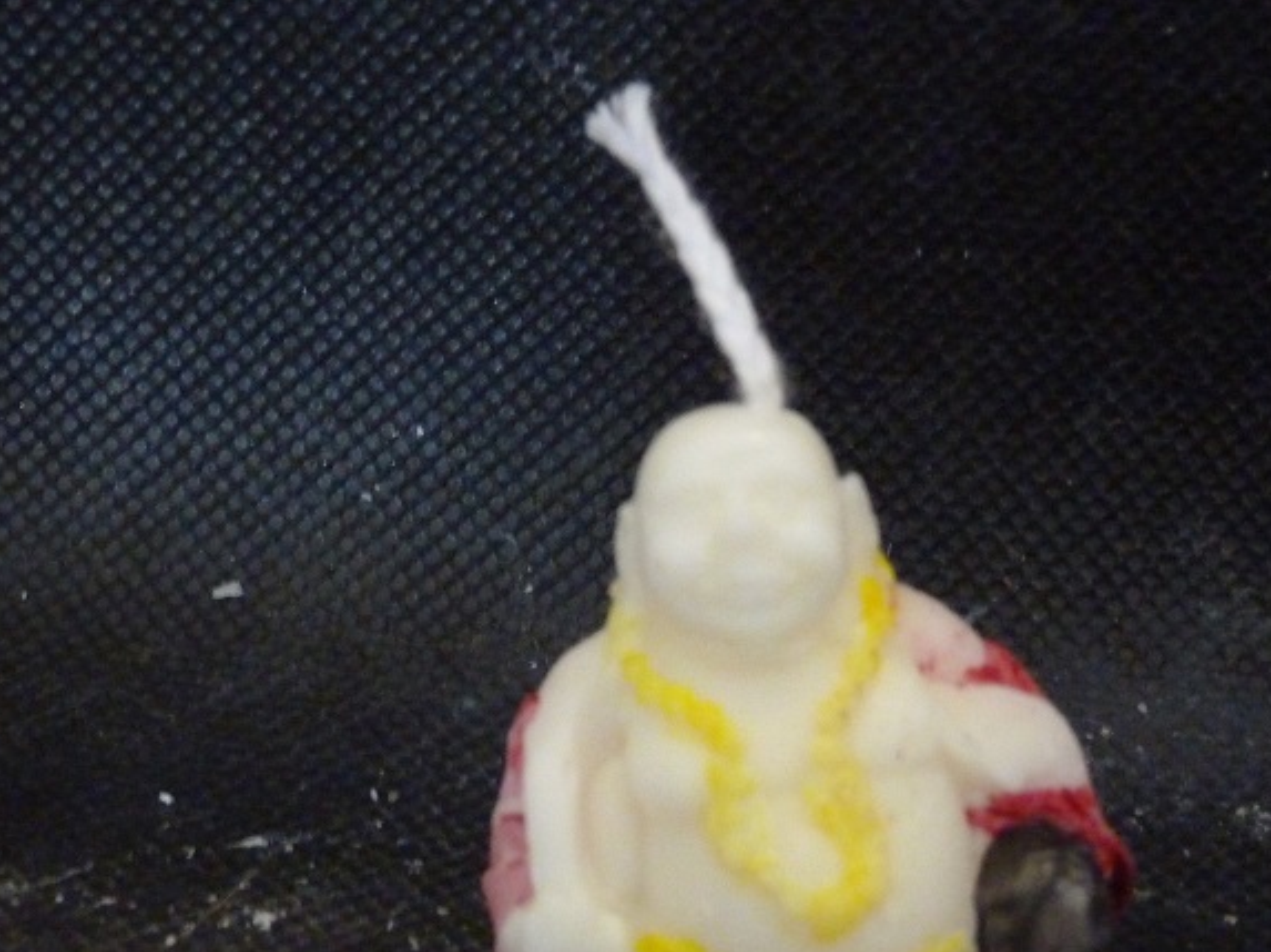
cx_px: 694
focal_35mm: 83
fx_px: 3046
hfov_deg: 23.6
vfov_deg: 17.7
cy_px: 717
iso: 800
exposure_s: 1/8
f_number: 3.2
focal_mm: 10
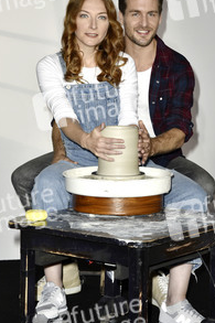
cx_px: 121
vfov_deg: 22.6
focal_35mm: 90
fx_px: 807
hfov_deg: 15.2
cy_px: 160
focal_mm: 66
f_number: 6.3
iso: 400
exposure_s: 1/200
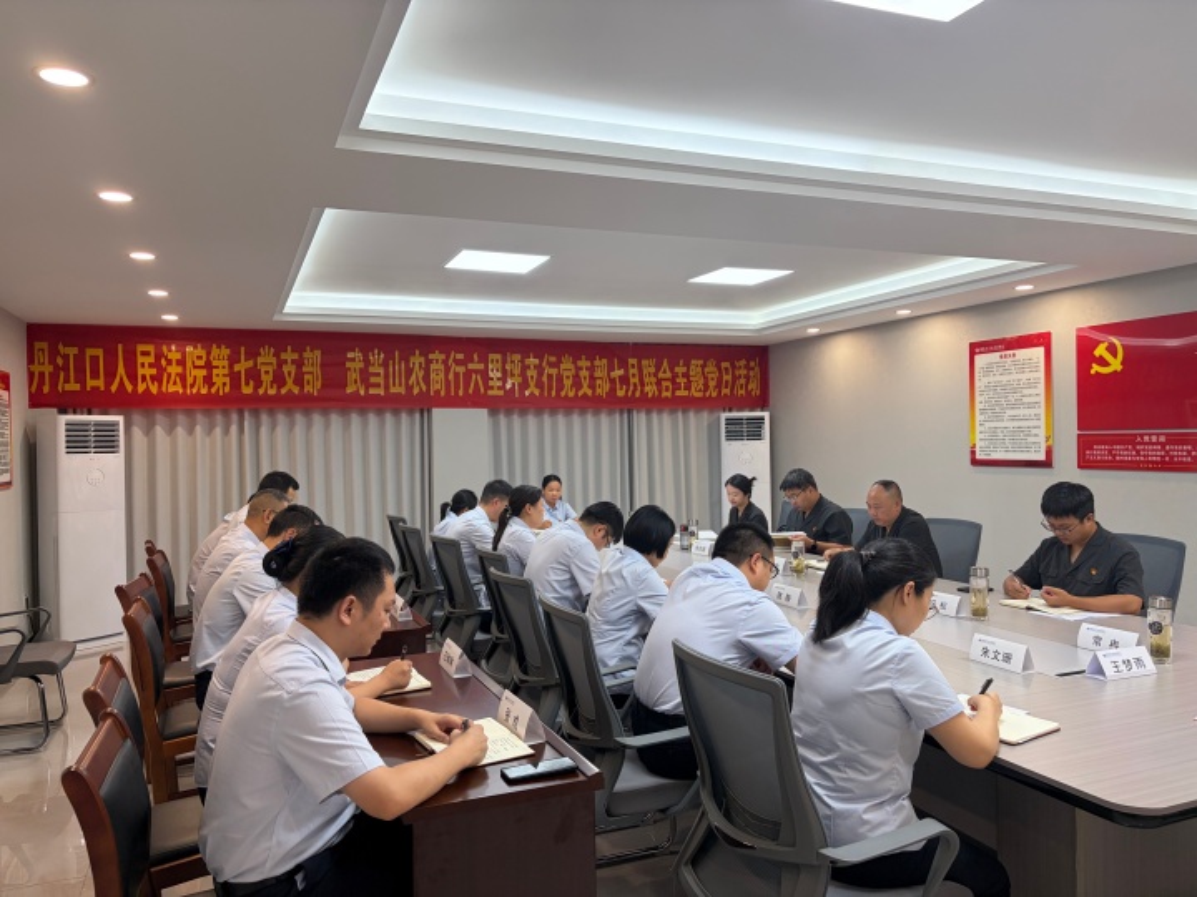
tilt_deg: -0.3
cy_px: 448
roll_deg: +1.3
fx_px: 899
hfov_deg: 67.3
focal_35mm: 26
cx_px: 598
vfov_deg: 53.1
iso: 100
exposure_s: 1/100
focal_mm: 5.96
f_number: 1.6
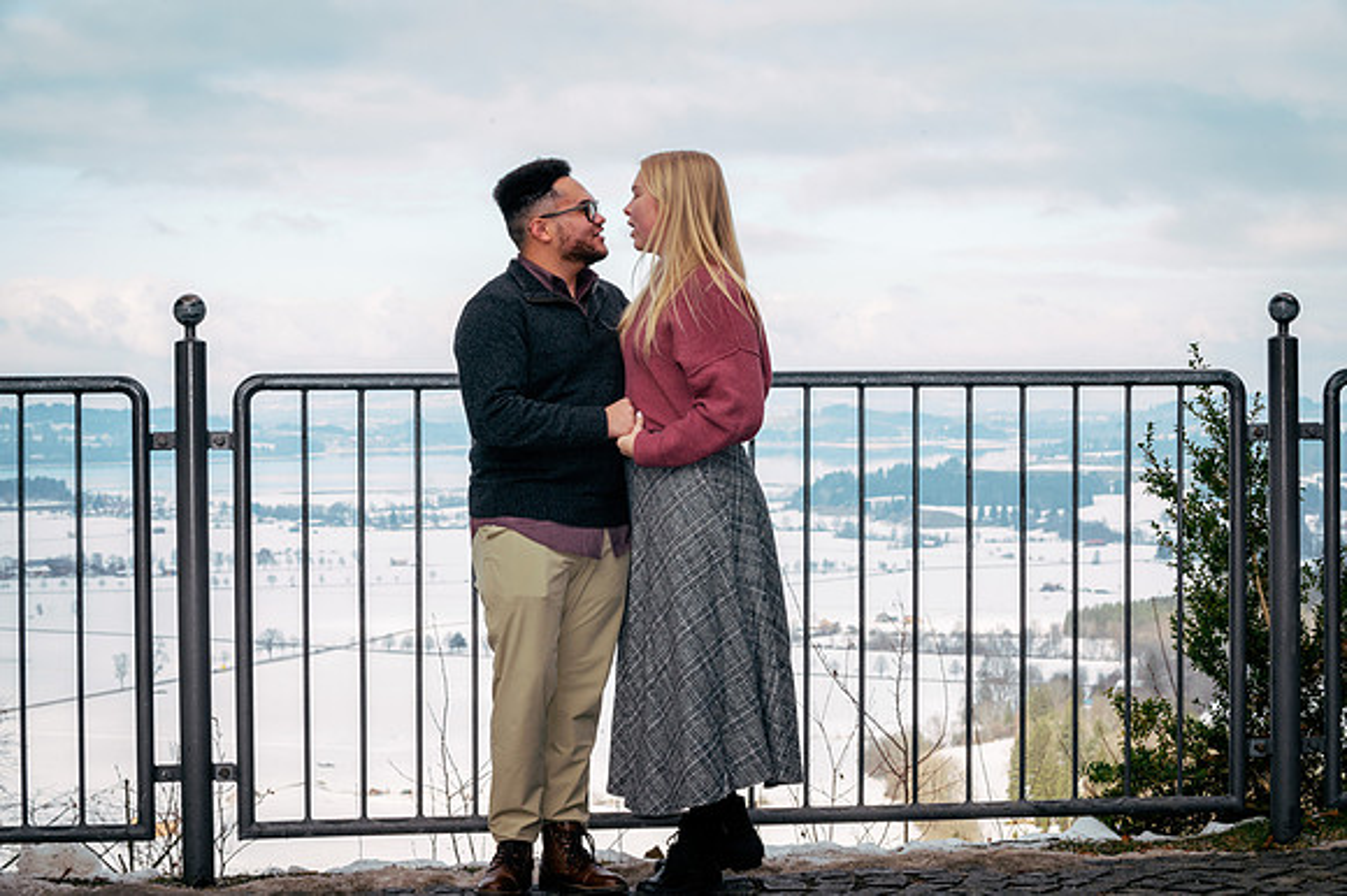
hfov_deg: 25.4
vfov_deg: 17.0
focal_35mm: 80
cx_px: 674
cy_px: 448
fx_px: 2992
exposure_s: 1/200
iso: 250
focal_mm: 80
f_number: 14
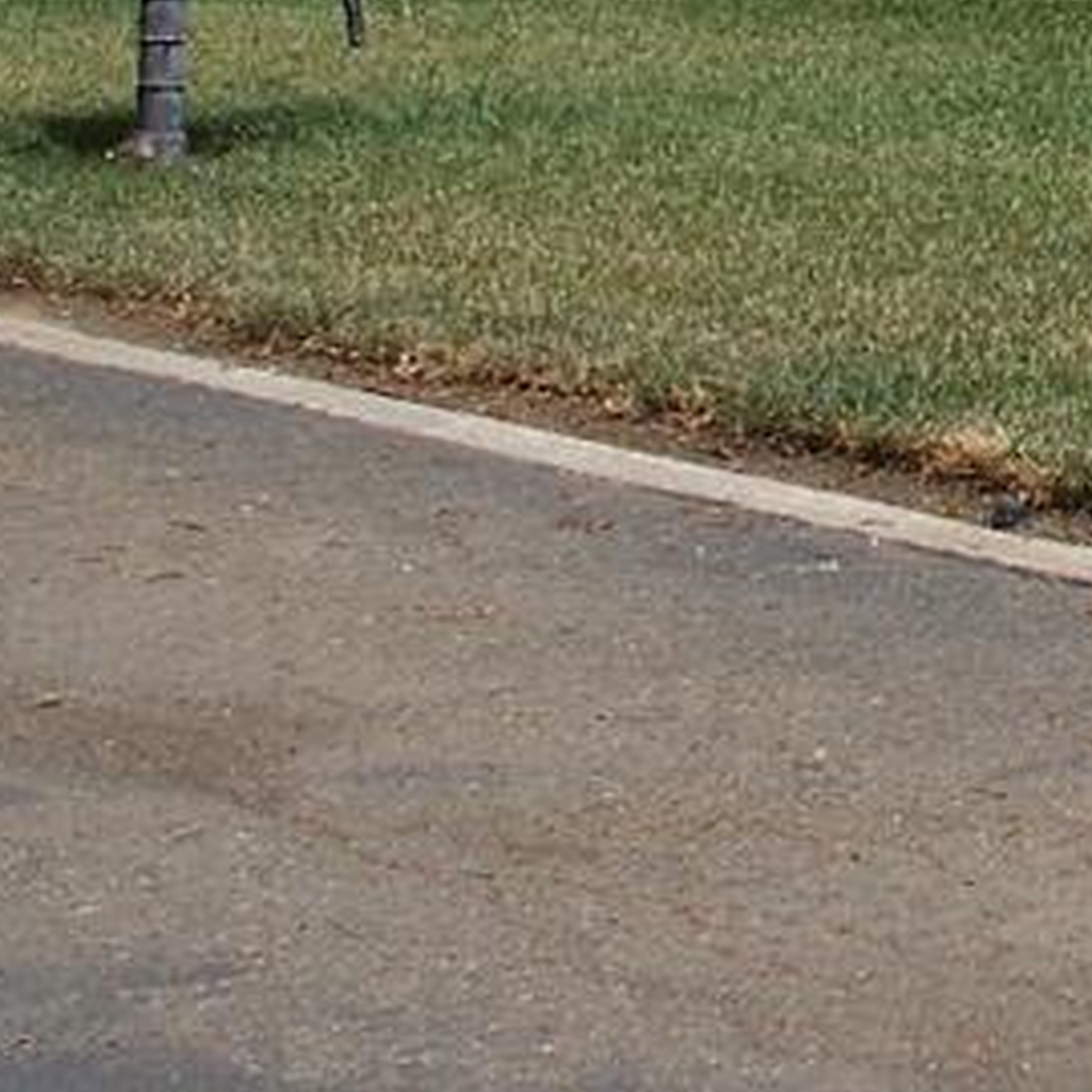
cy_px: -708
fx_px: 6317
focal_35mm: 177
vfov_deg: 9.5
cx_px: 2164
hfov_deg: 9.3
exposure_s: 1/640
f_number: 5
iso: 64
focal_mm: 7.54
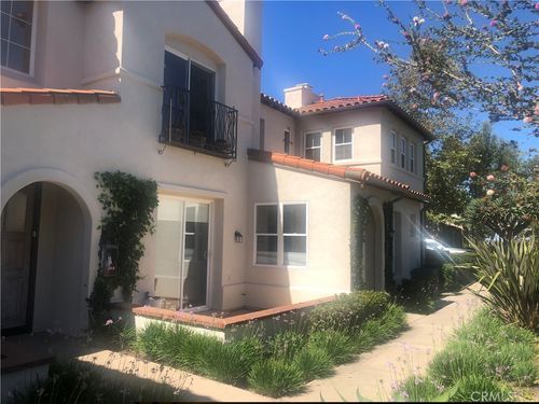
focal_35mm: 28
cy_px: 202
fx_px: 436
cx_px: 270
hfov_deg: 63.4
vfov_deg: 49.7
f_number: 1.8
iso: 20
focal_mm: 3.99
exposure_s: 1/1499
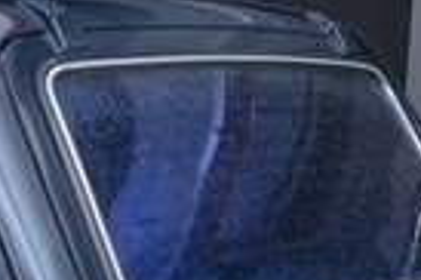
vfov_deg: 9.5
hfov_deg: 14.4
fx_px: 1605
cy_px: 497
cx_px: -120
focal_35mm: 137
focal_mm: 19
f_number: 5
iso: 1000
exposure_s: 1/50
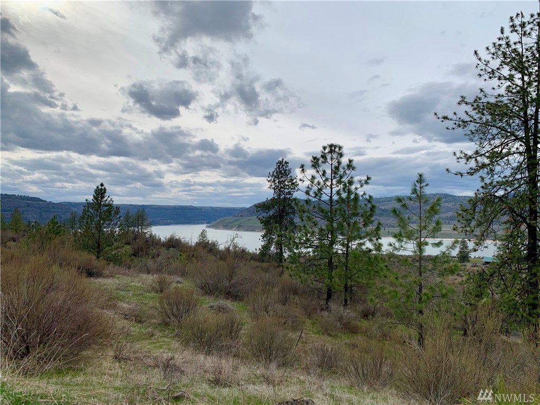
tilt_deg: +4.0
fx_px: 406
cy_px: 202
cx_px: 270
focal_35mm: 26
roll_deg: -0.8
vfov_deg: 53.1
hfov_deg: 67.3
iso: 25
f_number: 1.8
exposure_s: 1/3401
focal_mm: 4.25
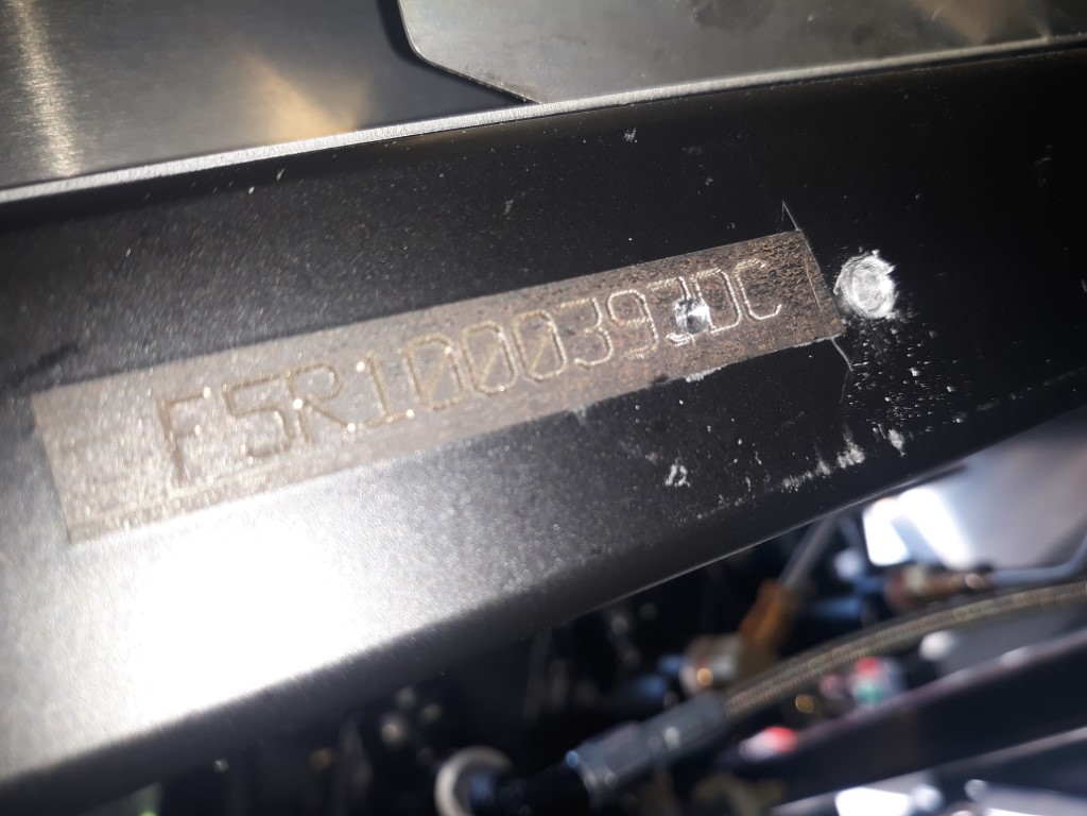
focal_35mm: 28
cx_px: 544
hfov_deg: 63.4
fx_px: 879
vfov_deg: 49.7
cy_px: 408
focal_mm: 3.7
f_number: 1.7
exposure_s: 1/194
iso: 40
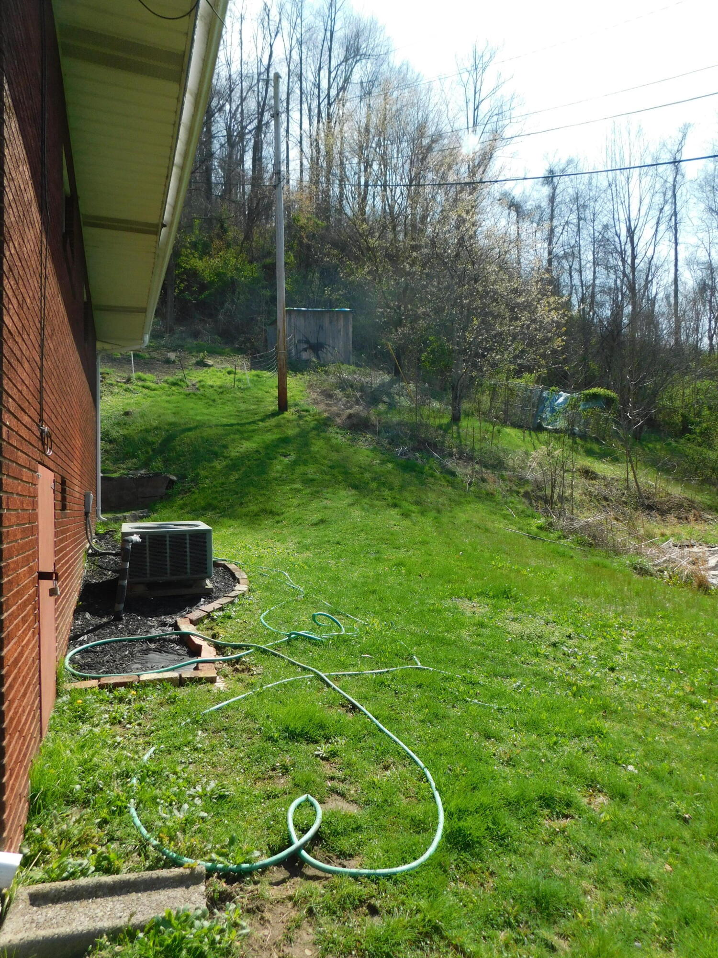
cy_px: 479
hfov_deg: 58.9
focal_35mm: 23
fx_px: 636
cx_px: 359
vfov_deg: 73.9
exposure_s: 1/1000
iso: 125
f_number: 3
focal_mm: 4
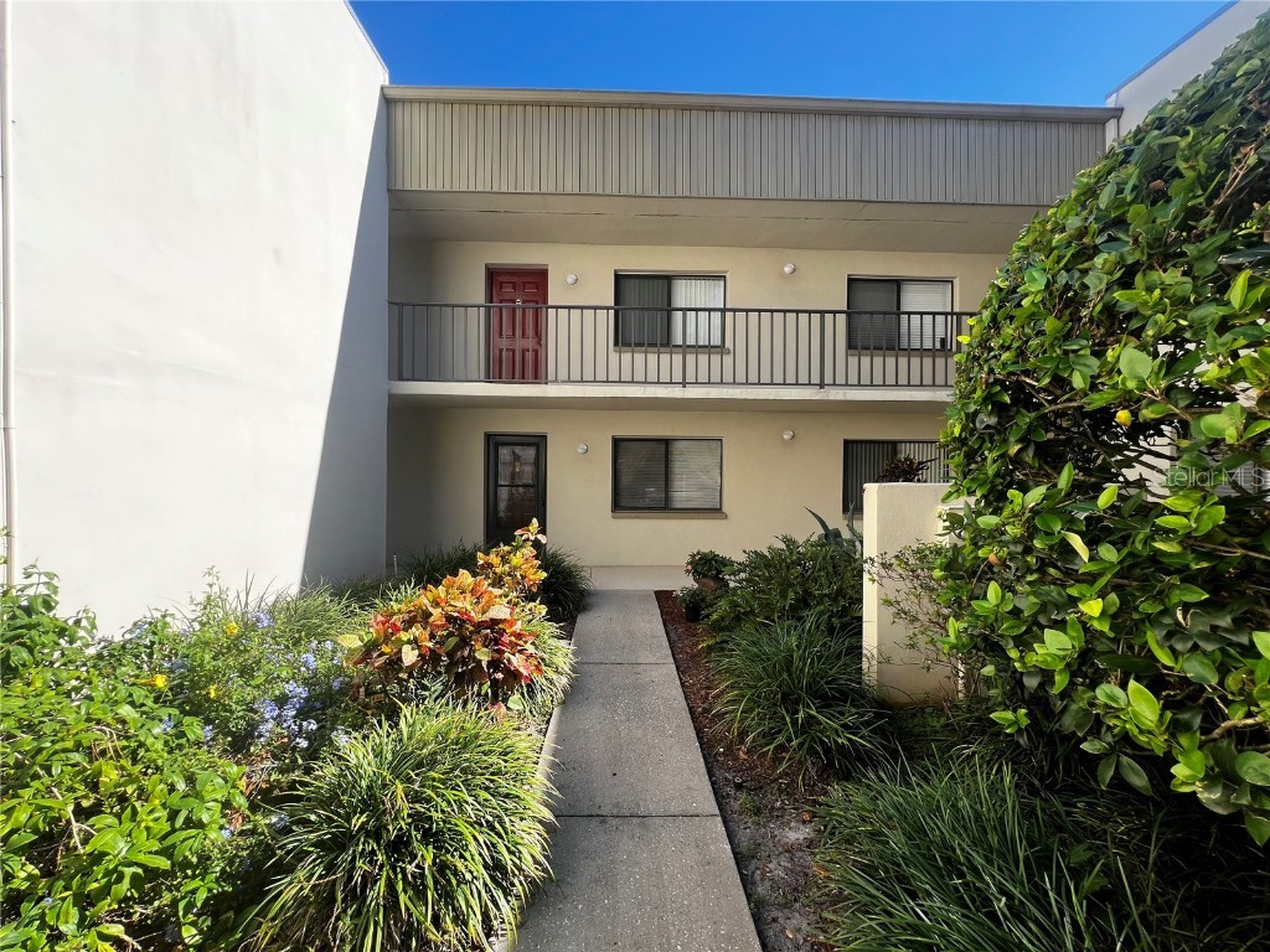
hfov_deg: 106.2
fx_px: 477
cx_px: 635
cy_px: 476
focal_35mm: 13
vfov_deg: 89.9
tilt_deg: +0.1
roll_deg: -0.7
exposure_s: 1/433
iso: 32
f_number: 1.8
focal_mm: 1.57
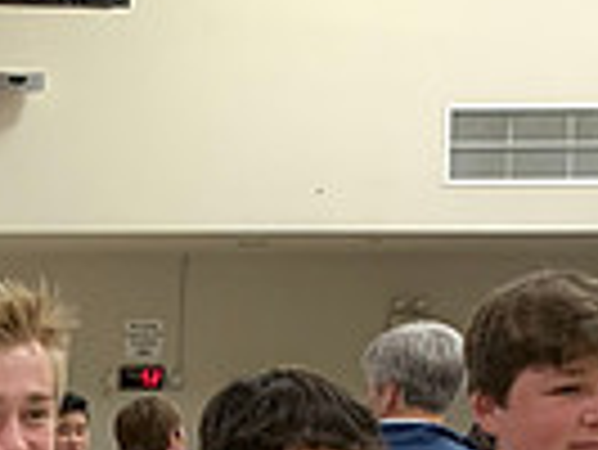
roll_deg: +0.3
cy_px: 799
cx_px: -184
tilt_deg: -5.9
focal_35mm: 113
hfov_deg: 16.4
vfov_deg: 12.1
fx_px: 1954
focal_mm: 4.25
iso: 160
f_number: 1.8
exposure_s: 1/60
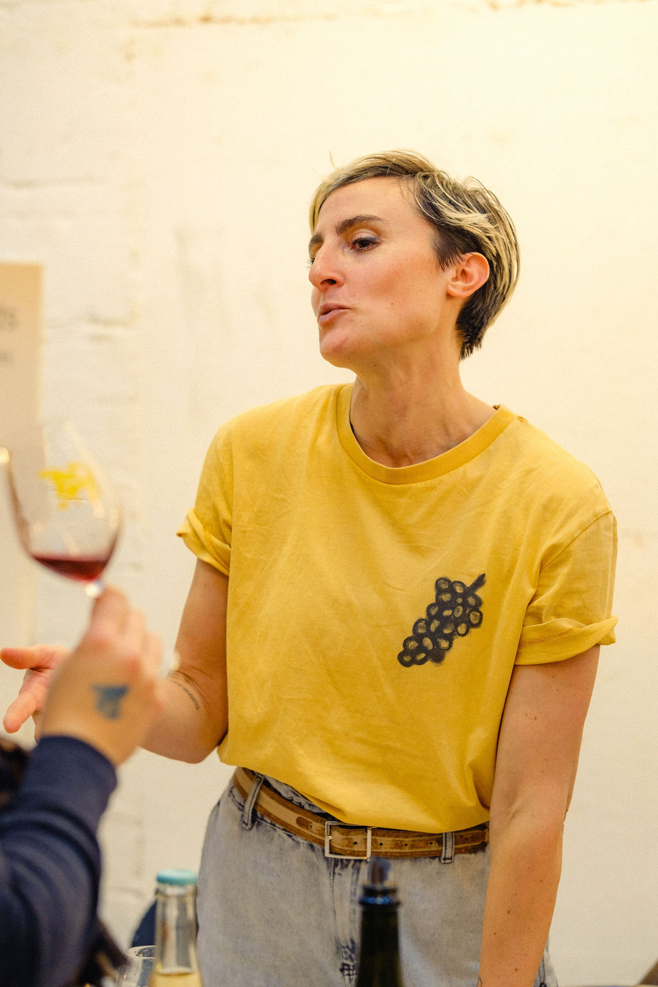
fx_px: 2303
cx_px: 329
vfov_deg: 24.2
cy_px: 494
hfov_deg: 16.3
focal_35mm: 84
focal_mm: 56
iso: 1600
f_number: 2.2
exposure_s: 1/125
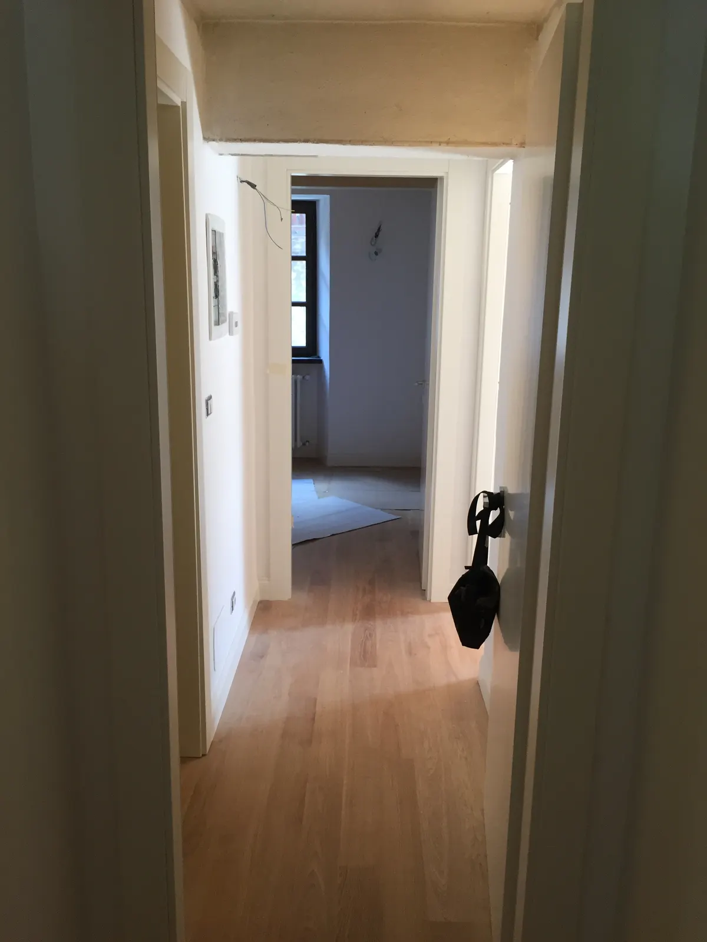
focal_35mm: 29
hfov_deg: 48.2
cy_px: 471
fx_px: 790
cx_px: 354
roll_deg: -1.2
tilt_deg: -12.2
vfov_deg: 61.7
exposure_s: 1/33
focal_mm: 4.15
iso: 50
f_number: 2.2
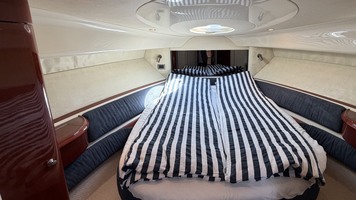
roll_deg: -0.3
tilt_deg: -12.2
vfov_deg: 60.2
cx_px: 209
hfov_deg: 91.8
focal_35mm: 18
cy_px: 75
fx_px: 170
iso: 125
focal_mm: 2.22
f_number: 2.2
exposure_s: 1/121
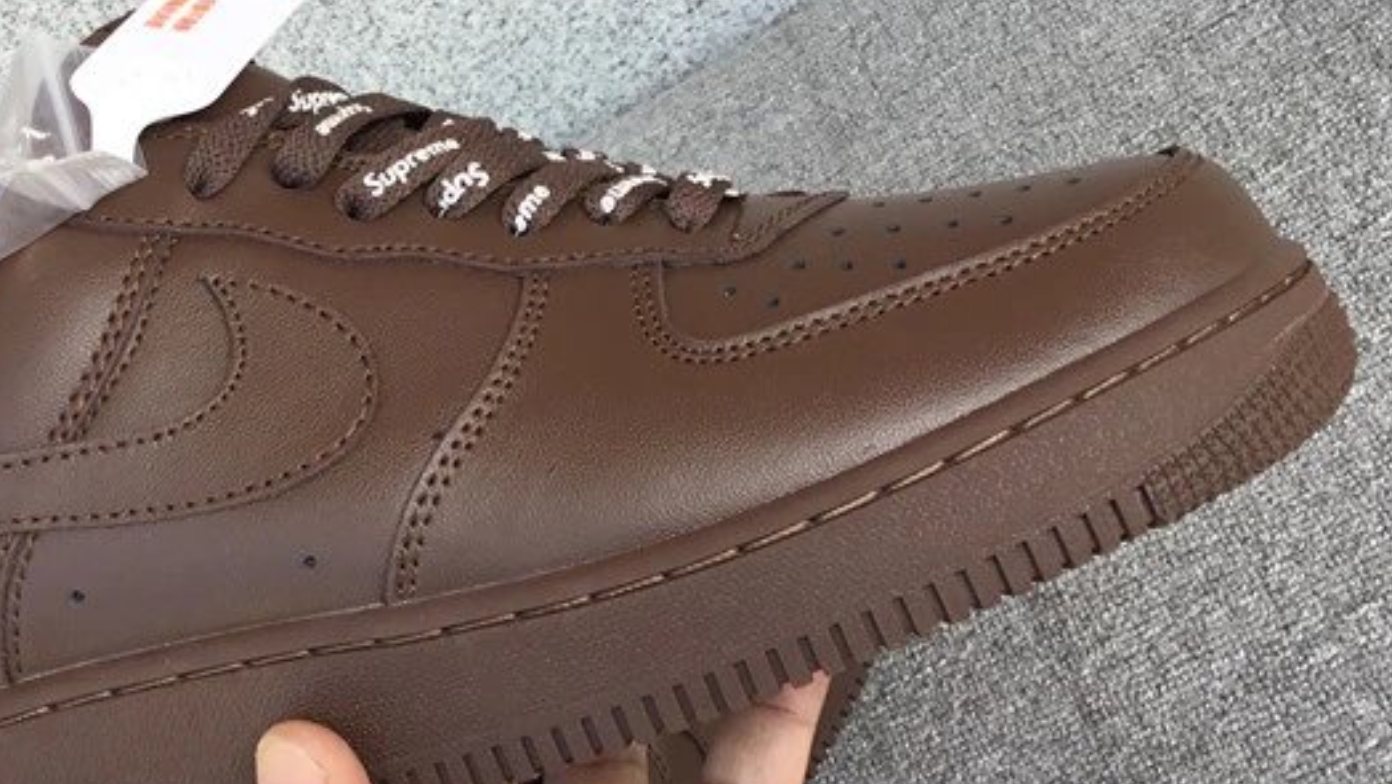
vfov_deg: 20.7
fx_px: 2141
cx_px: 444
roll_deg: +43.5
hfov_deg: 35.6
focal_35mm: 58
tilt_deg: -41.7
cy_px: 315
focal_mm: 3.3
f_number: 2.4
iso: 25
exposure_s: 1/195
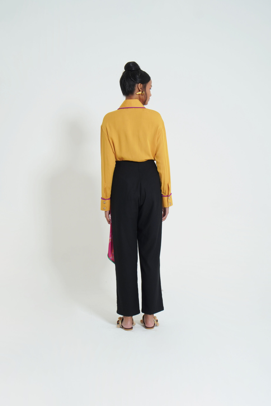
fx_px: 593
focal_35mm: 52
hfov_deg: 25.8
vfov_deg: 37.8
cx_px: 136
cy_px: 203
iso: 250
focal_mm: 35
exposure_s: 1/160
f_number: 8
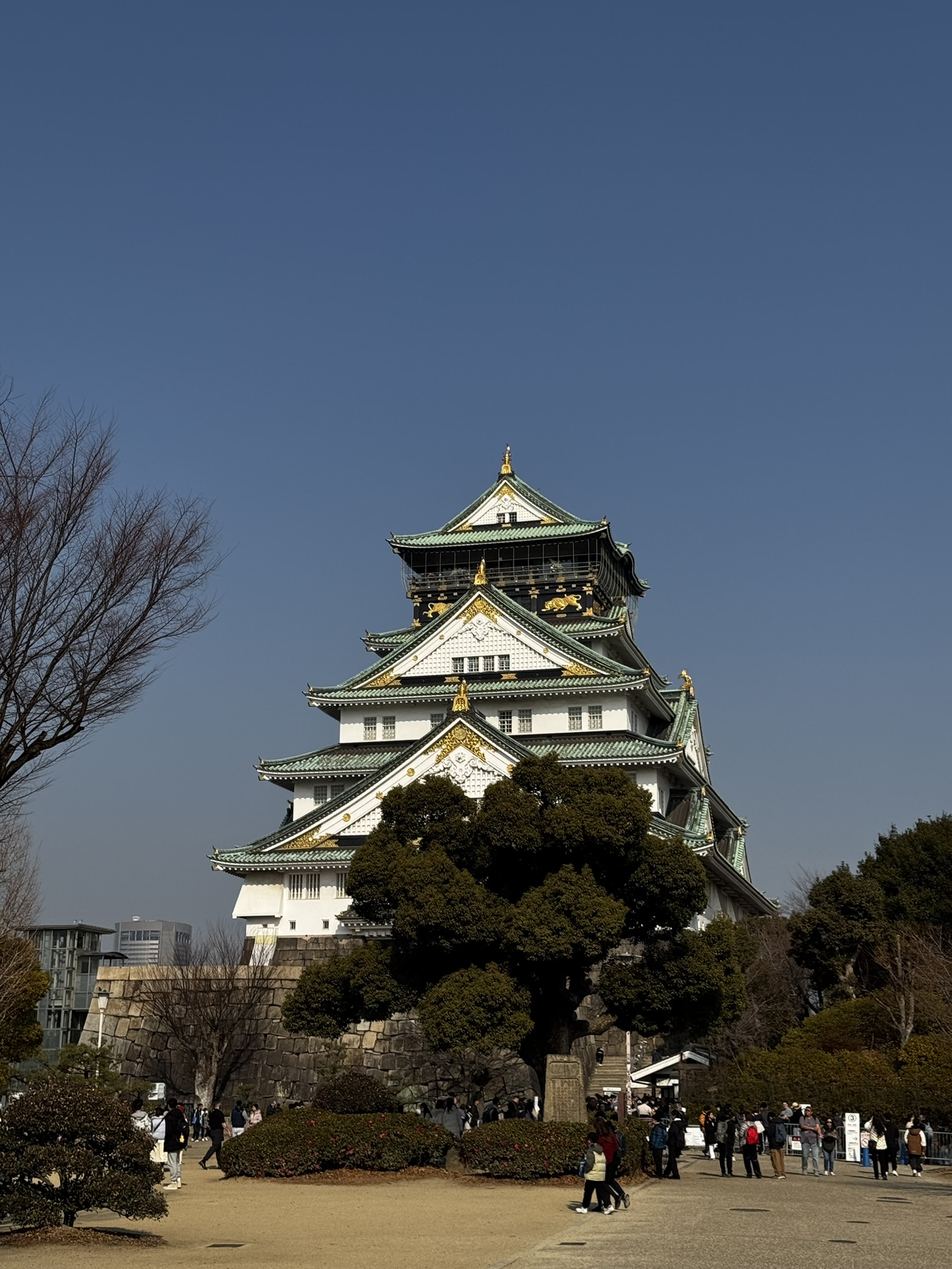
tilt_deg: +14.0
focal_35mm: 48
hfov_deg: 30.3
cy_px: 634
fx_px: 1760
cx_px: 476
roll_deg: -0.9
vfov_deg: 39.7
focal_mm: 6.76
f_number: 1.78
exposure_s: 1/5848
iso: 64
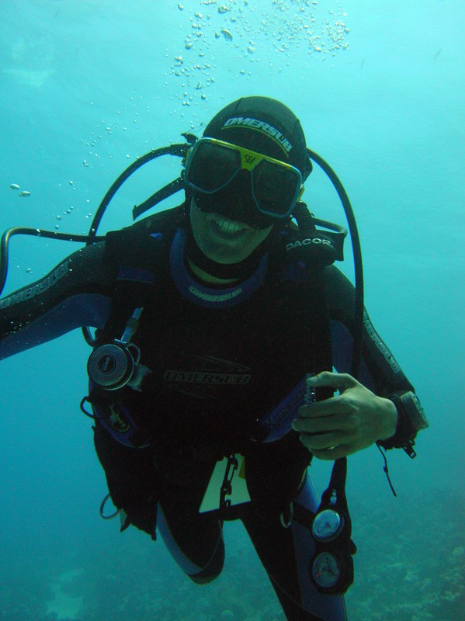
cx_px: 232
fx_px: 610
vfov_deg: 54.0
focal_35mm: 34
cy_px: 310
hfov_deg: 41.8
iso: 50
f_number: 4.9
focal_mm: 5.7
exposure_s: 1/148
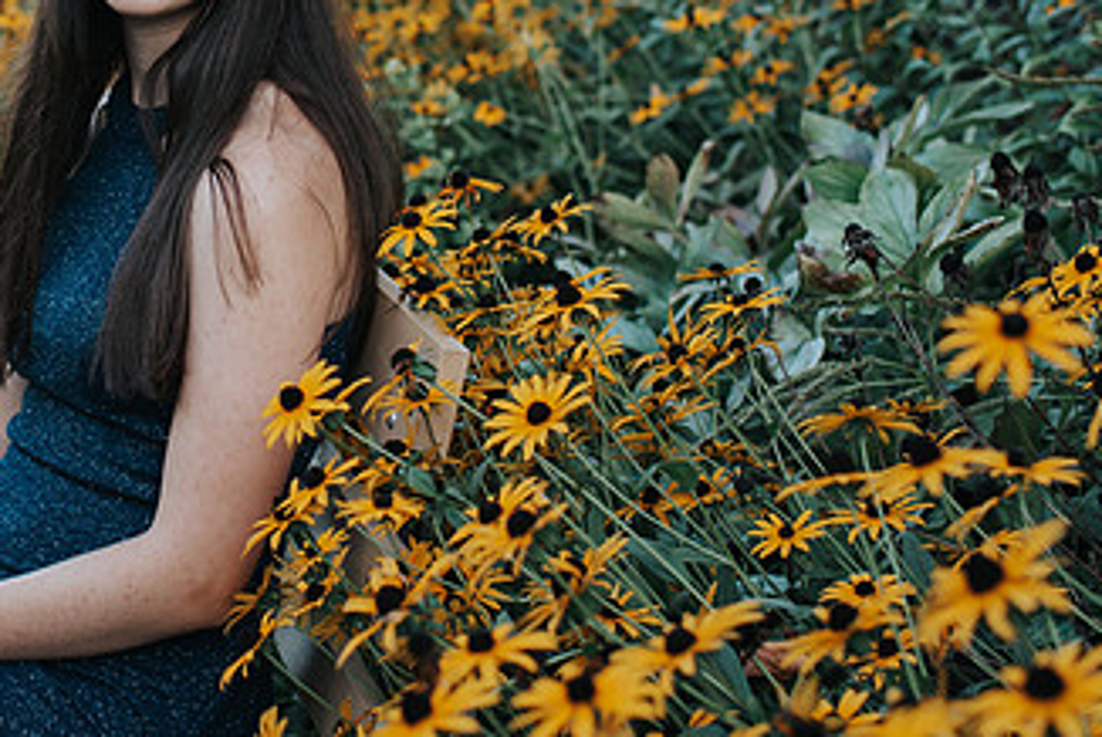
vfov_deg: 17.6
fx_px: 2328
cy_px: 16
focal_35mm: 76
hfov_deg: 26.1
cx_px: 192
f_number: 2.8
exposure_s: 1/400
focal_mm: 35
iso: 450
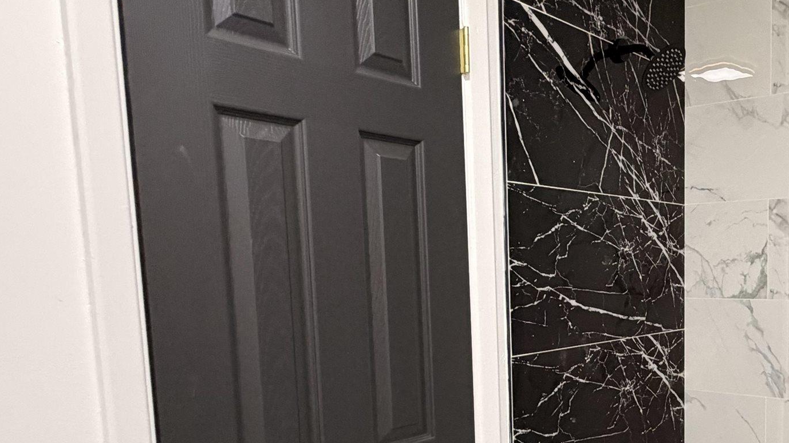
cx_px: 661
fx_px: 711
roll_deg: +0.7
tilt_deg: -7.0
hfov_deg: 53.1
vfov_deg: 33.8
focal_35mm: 34
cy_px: 345
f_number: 2.2
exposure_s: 1/60
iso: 320
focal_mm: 2.22
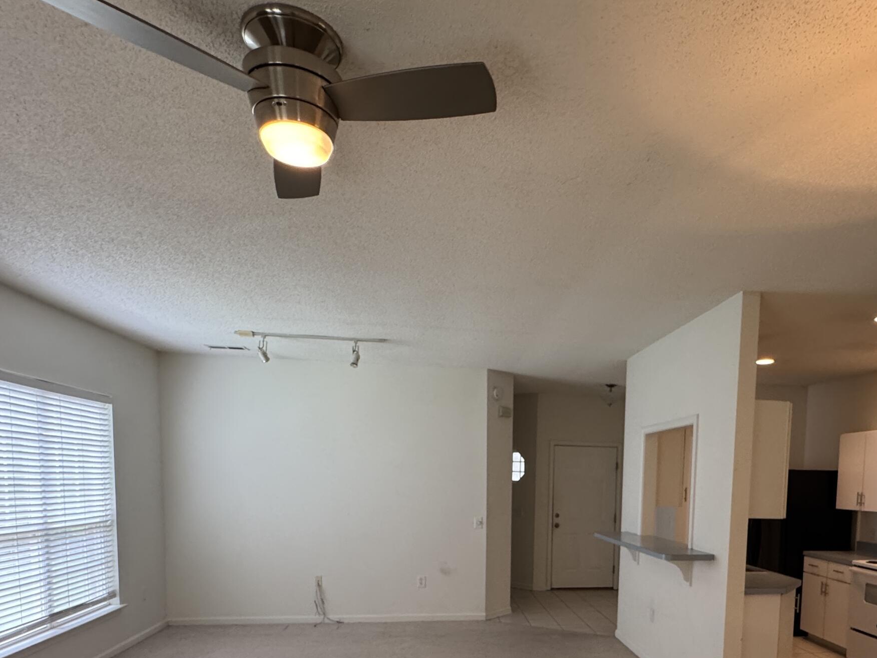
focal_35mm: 24
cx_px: 535
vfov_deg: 53.0
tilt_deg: -6.0
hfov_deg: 70.7
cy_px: 530
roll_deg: -1.7
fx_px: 608
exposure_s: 1/120
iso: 250
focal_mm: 2.22
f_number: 2.2
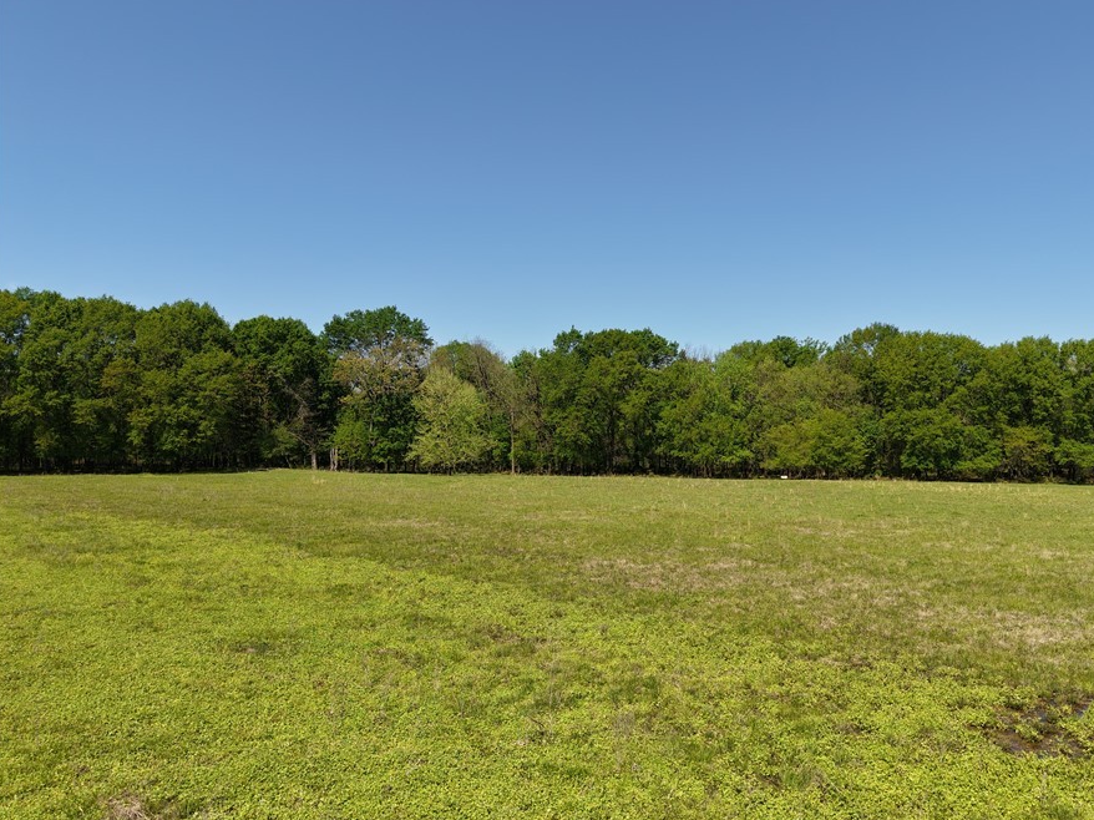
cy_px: 444
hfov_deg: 63.1
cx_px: 632
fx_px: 885
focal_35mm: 28
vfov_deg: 49.7
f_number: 1.8
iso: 100
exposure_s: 1/3000
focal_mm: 8.67
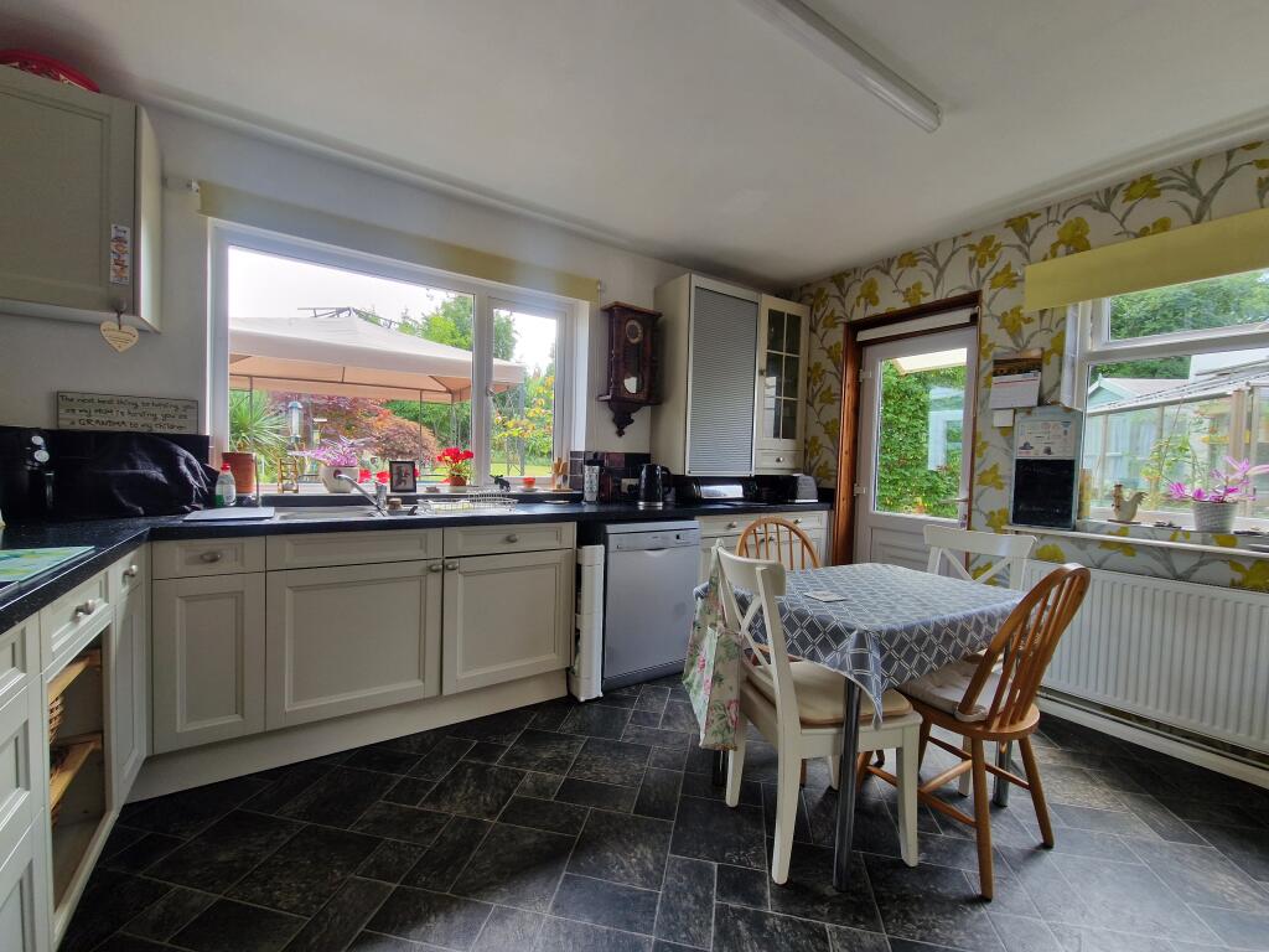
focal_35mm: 13
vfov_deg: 89.9
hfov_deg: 106.2
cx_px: 634
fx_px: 477
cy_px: 476
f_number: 2.2
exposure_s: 1/100
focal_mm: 2.2
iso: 64
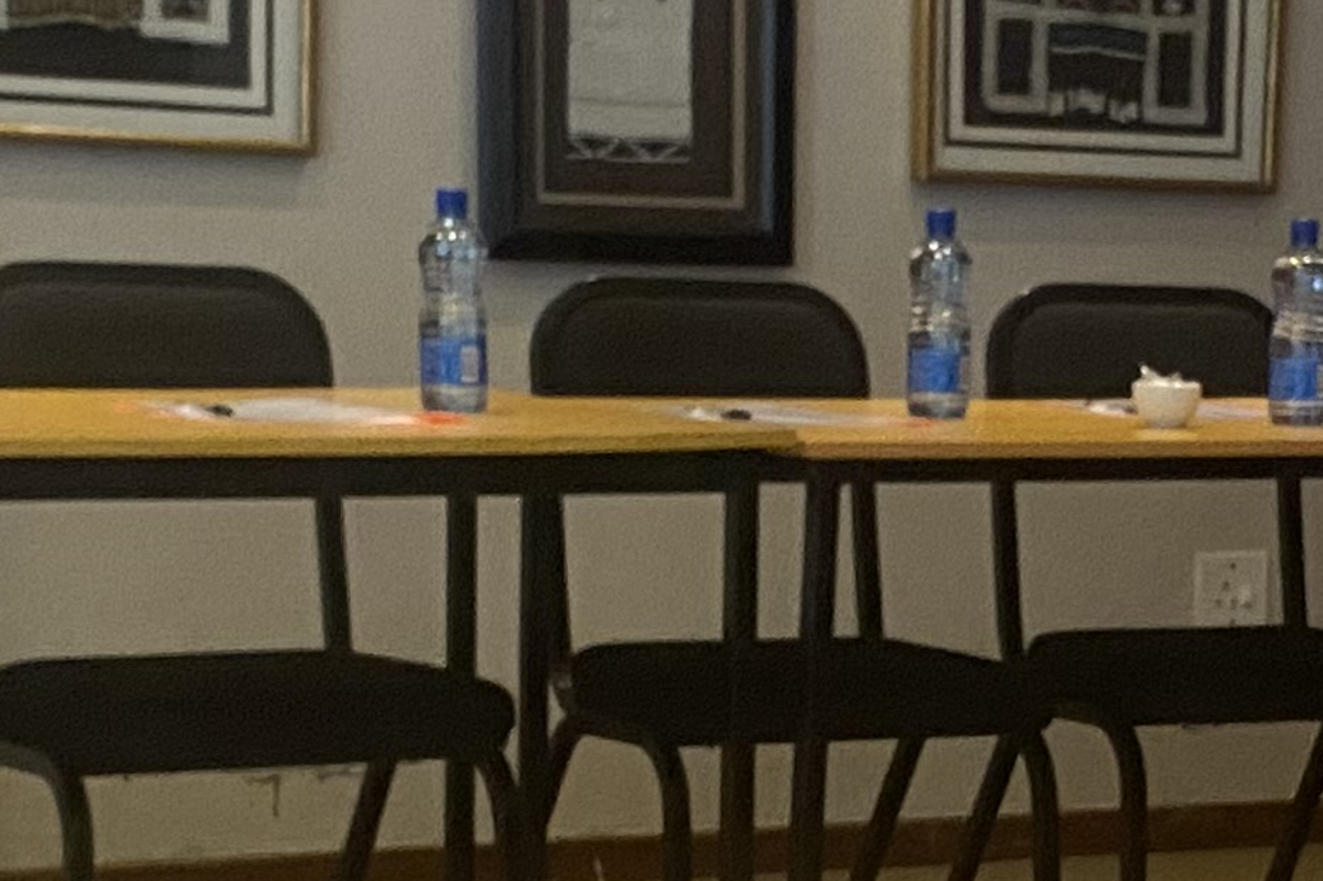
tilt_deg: -8.4
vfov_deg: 11.6
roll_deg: -2.4
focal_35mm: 117
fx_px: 4299
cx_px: 1158
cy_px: 797
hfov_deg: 17.3
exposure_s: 1/50
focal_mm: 4.25
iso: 250
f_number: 1.8
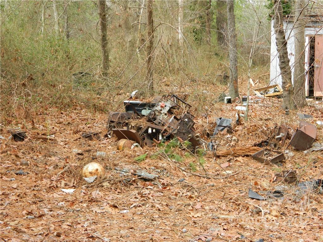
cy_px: 121
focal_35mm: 70
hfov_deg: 27.8
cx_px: 162
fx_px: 653
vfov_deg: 21.0
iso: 80
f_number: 4
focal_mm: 12.6
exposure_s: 1/100
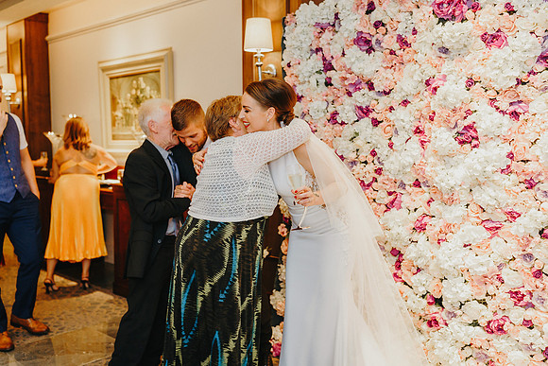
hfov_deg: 54.4
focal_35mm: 35
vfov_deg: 37.9
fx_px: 533
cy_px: 183
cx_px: 274
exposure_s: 1/200
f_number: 2.2
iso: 640
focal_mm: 35
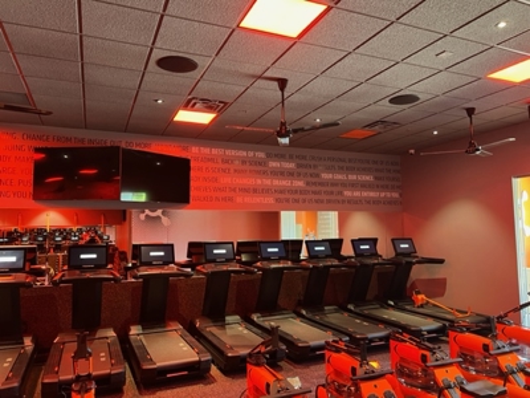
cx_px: 265
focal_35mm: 26
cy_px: 199
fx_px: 398
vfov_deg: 53.1
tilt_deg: +3.9
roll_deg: +1.2
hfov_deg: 67.3
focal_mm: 5.7
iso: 500
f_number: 1.5
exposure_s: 1/40
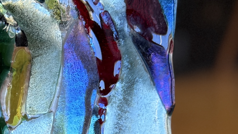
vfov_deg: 14.6
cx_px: -75
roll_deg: -0.6
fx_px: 499
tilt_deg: -17.7
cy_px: 180
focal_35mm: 79
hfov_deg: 23.6
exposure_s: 1/120
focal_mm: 6.76
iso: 80
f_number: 1.78
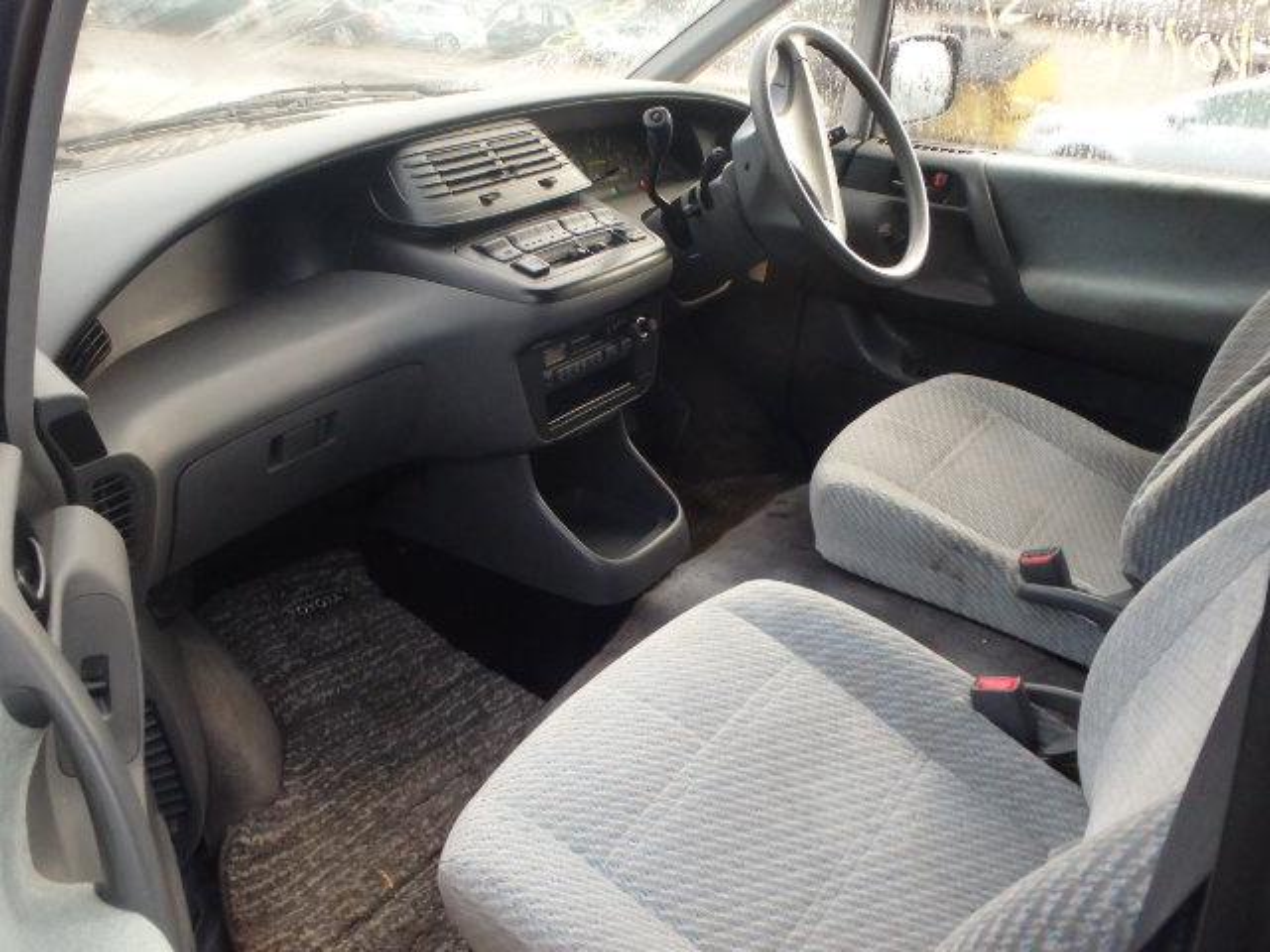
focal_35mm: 28
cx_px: 635
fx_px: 1027
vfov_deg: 49.7
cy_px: 476
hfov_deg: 63.4
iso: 800
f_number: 3.9
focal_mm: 5
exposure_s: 1/100
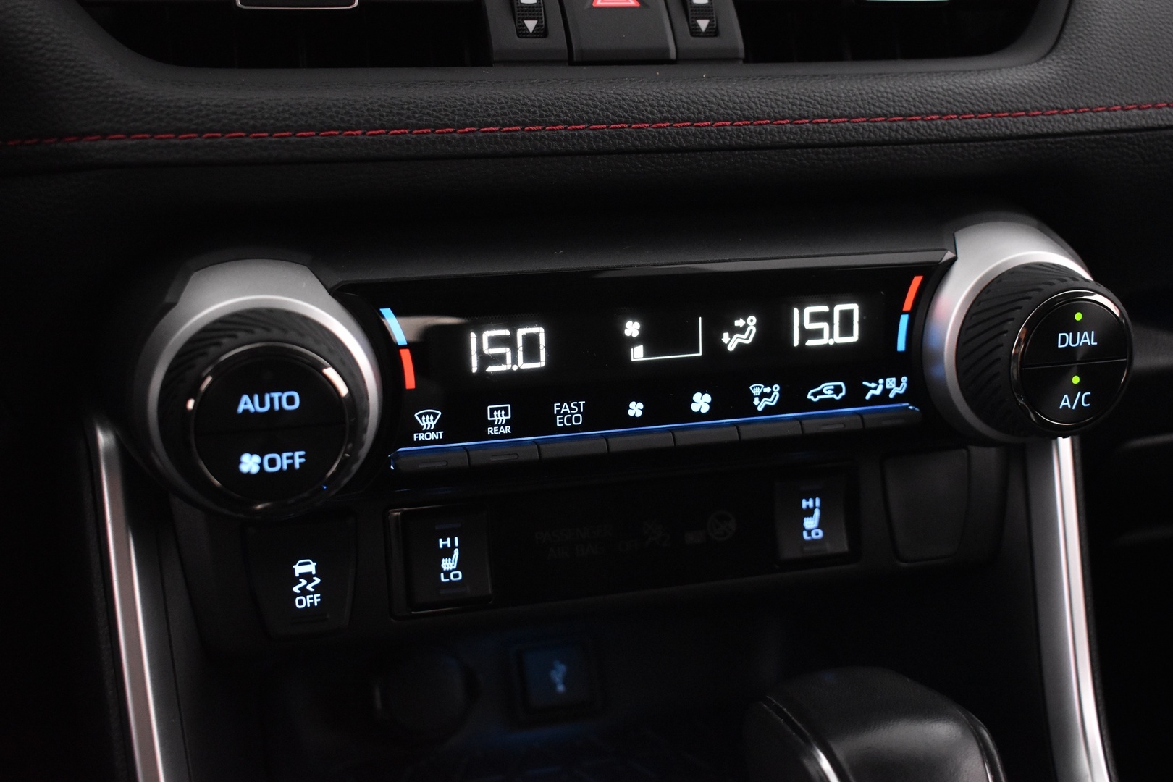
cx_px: 586
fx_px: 1417
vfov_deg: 30.8
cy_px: 391
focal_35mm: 44
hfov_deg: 45.0
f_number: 4.2
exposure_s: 1/30
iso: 3200
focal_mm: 29
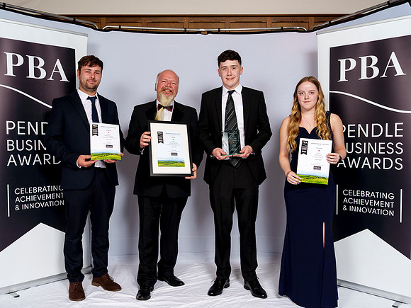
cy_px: 154
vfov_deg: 42.8
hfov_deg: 55.2
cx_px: 204
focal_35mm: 33
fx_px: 393
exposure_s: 1/125
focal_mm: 30
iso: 100
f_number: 8
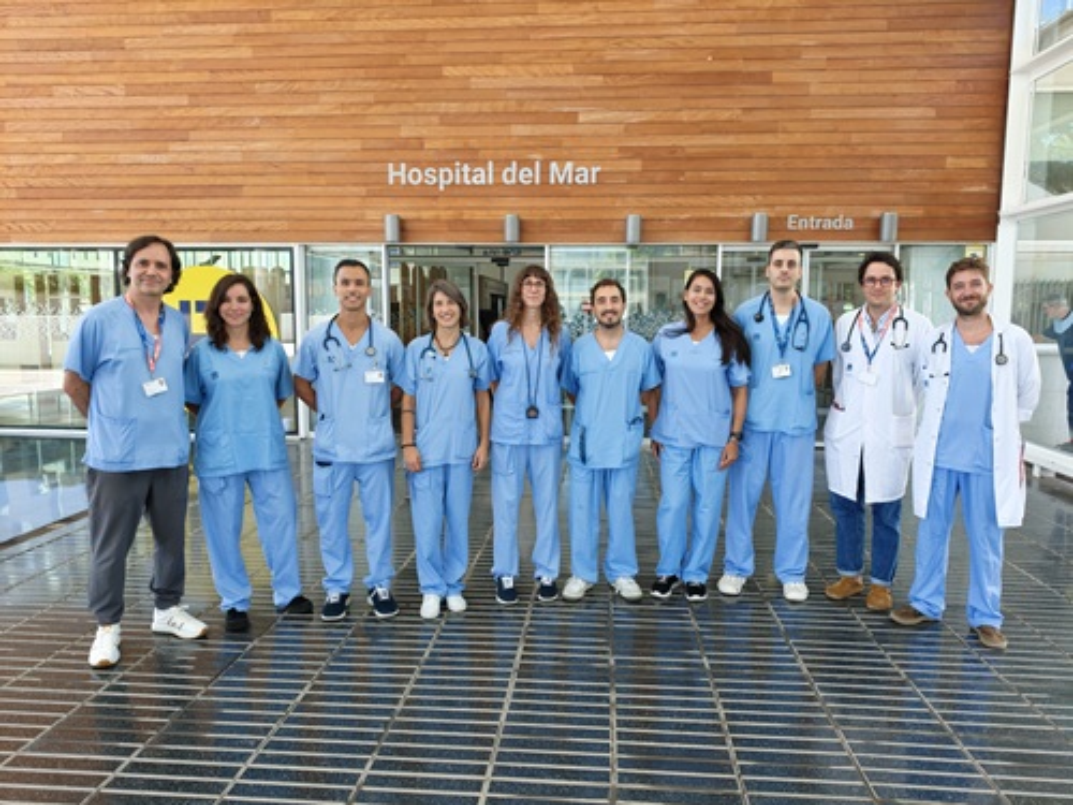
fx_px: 713
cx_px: 536
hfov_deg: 73.9
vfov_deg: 58.9
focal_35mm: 23
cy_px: 402
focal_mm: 6.75
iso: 100
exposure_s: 1/200
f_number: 1.5
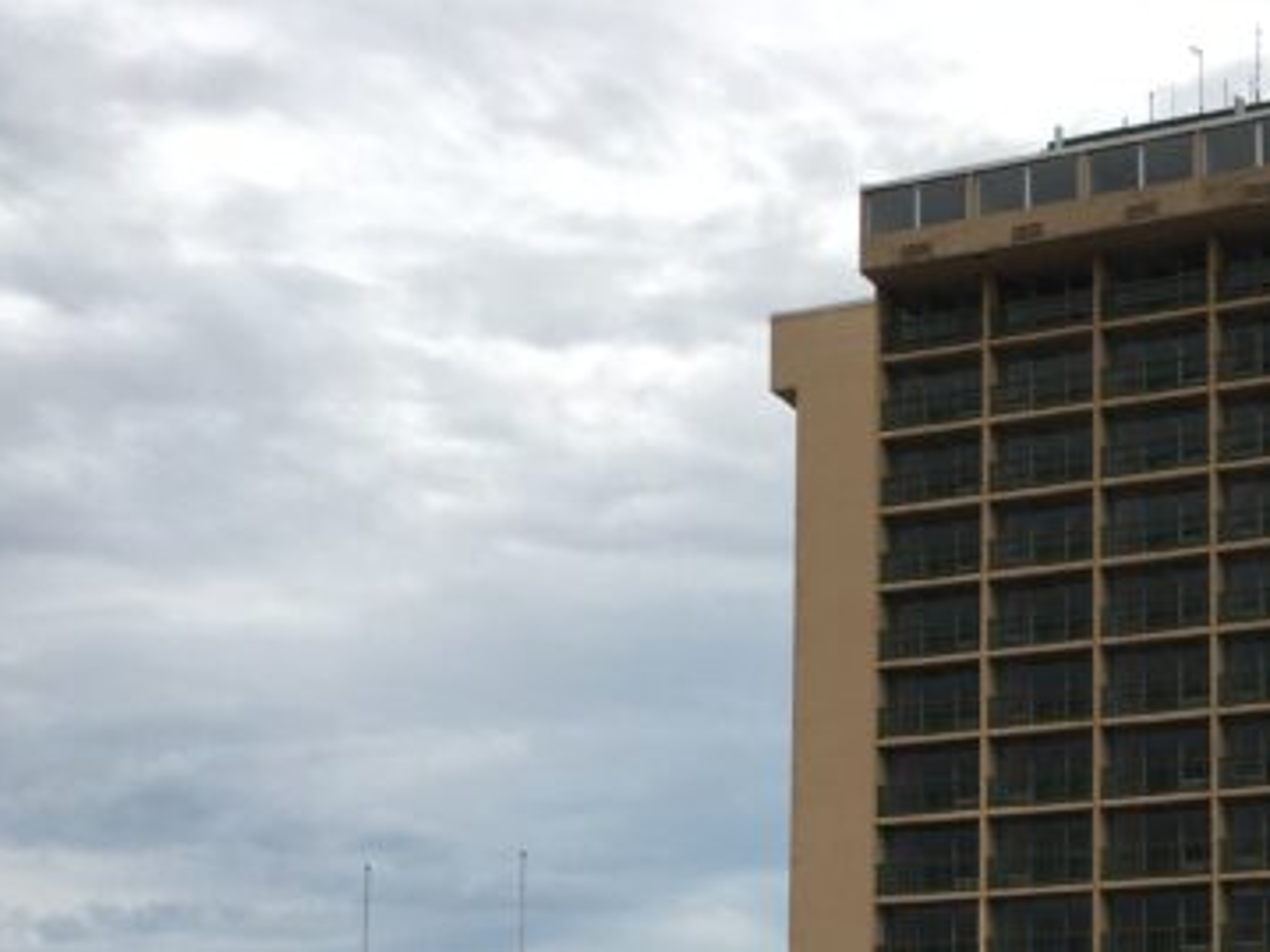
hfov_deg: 29.8
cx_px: 1150
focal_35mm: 62
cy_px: 984
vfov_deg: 22.6
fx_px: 2274
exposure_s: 1/769
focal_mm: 4.15
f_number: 2.2
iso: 25
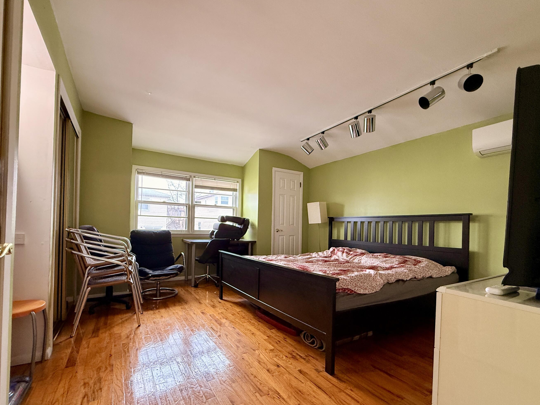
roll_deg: -2.1
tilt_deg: +1.4
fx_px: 250
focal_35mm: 16
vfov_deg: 77.8
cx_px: 260
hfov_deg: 94.5
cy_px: 226
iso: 320
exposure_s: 1/80
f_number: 2.2
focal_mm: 2.22
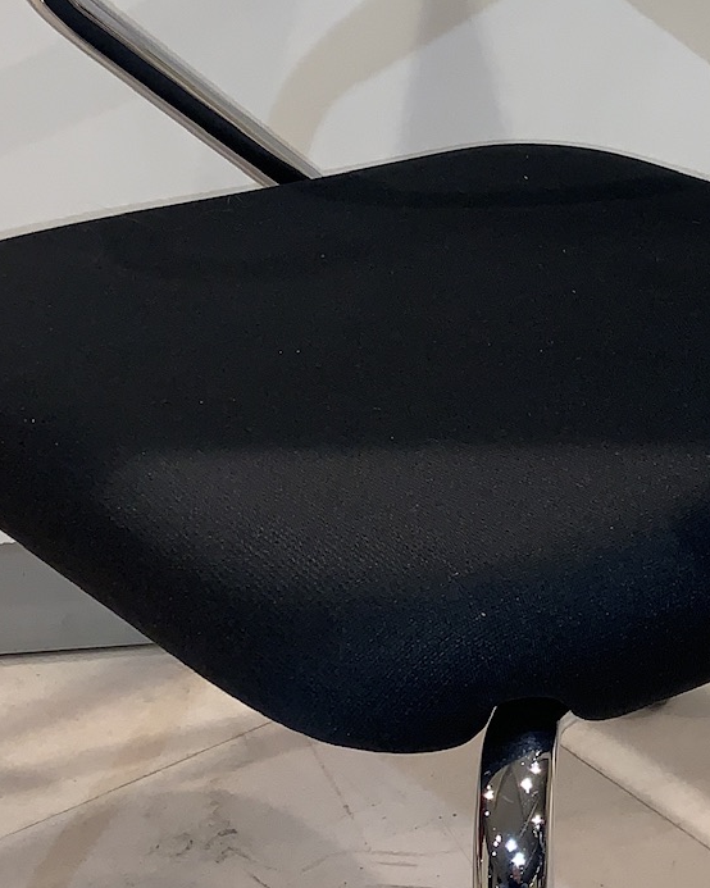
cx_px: 611
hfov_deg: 20.1
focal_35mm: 75
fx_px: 1971
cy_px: 489
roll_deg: +2.4
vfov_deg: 25.4
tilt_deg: -25.2
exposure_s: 1/100
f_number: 1.8
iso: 50
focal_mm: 4.25
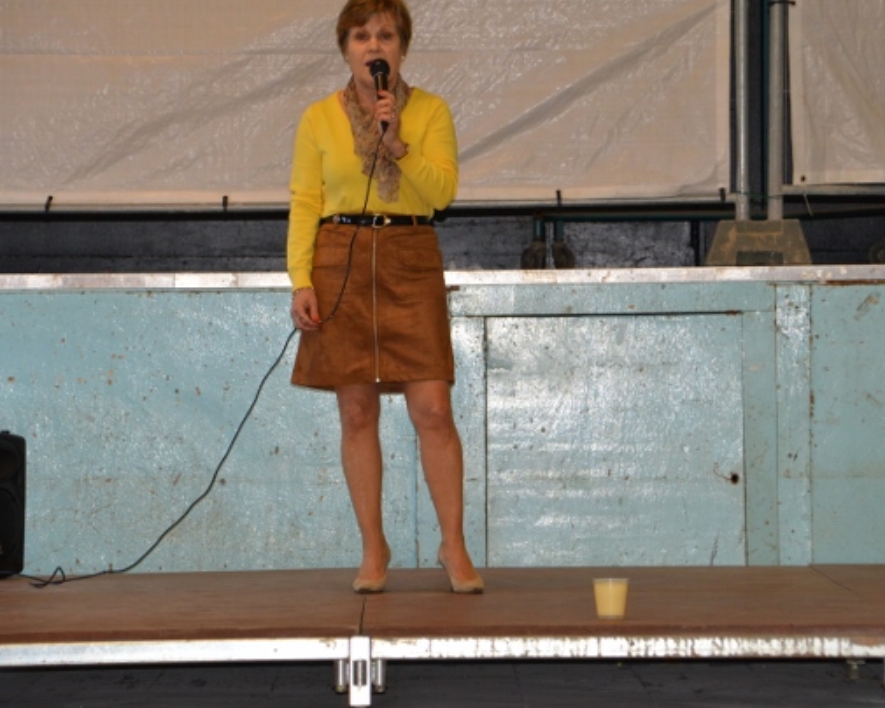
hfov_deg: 11.8
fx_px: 4296
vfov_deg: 9.4
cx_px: 494
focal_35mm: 164
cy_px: 338
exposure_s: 1/60
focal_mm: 92
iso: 720
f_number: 5.6
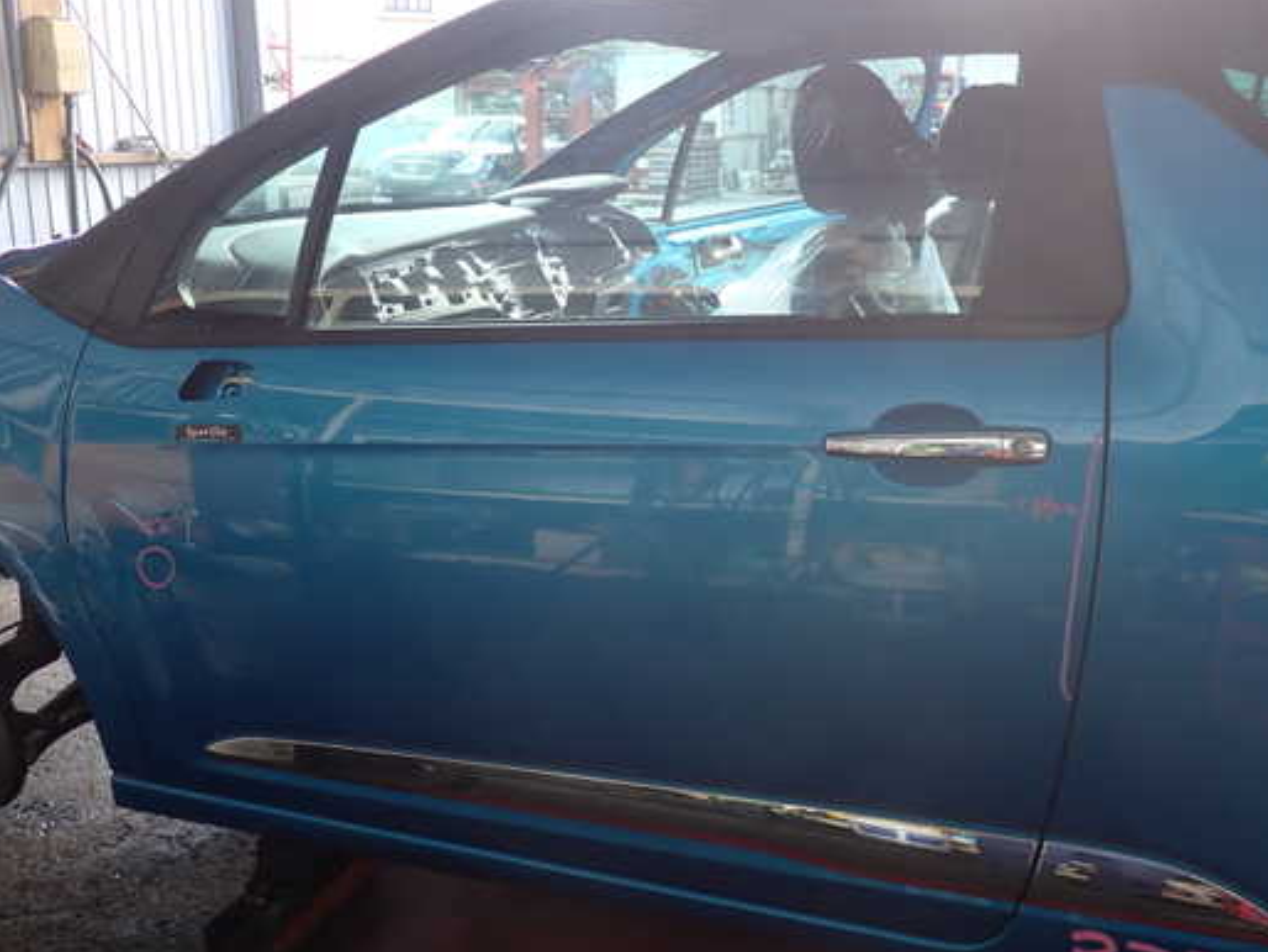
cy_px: 466
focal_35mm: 35
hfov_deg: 52.6
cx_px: 659
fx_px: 1283
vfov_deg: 40.7
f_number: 2.3
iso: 100
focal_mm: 5.4
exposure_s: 1/80
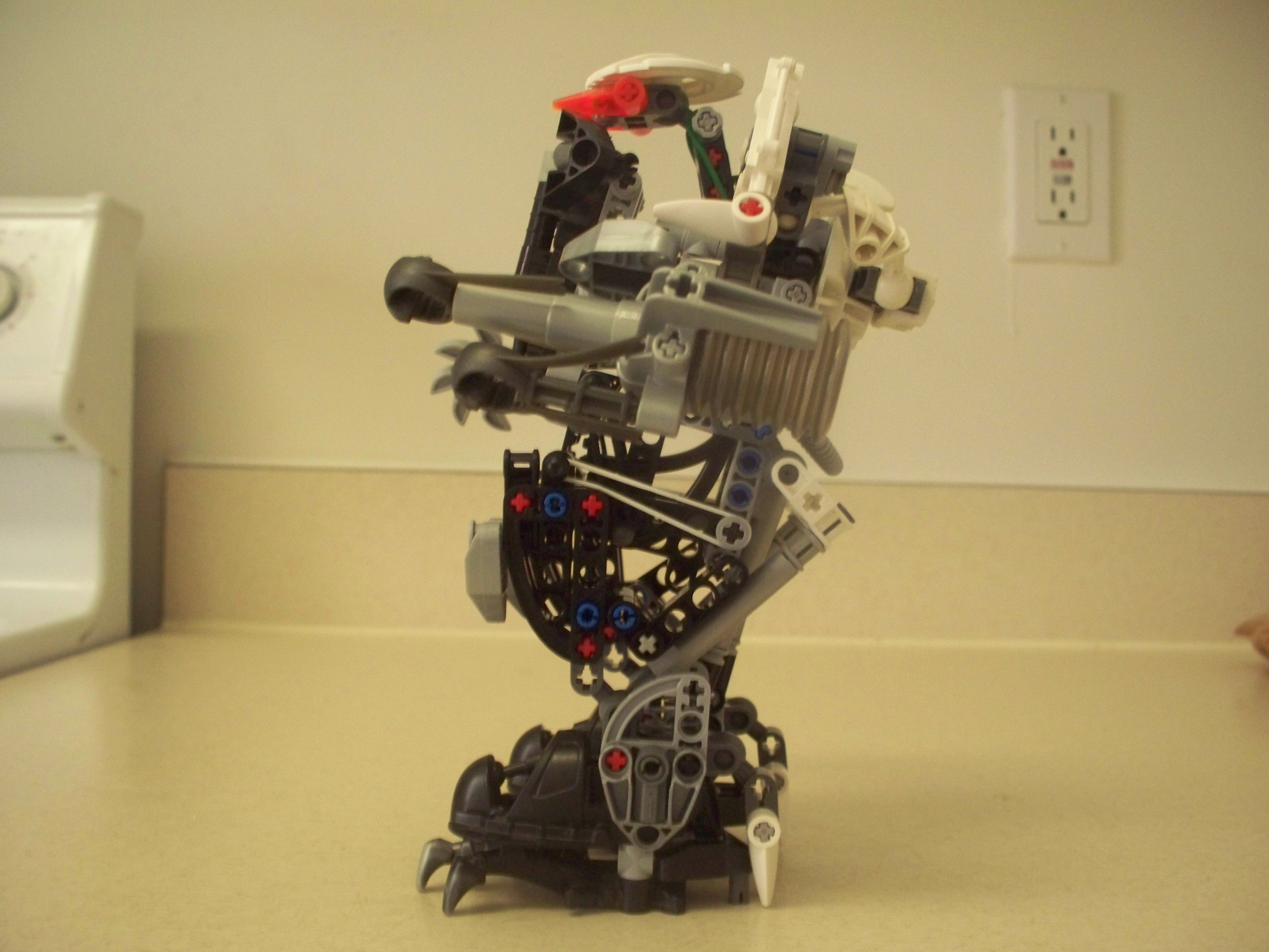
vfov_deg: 40.7
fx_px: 1283
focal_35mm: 35
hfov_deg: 52.6
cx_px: 634
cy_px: 476
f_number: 2.8
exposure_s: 1/30
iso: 400
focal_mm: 7.54
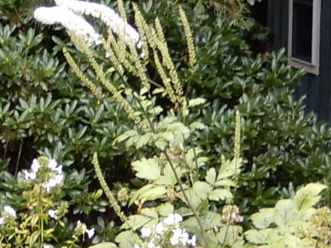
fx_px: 1558
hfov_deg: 12.1
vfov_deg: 8.9
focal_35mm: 163
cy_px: 369
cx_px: 83
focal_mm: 4.3
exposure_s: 1/30
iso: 100
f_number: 3.4
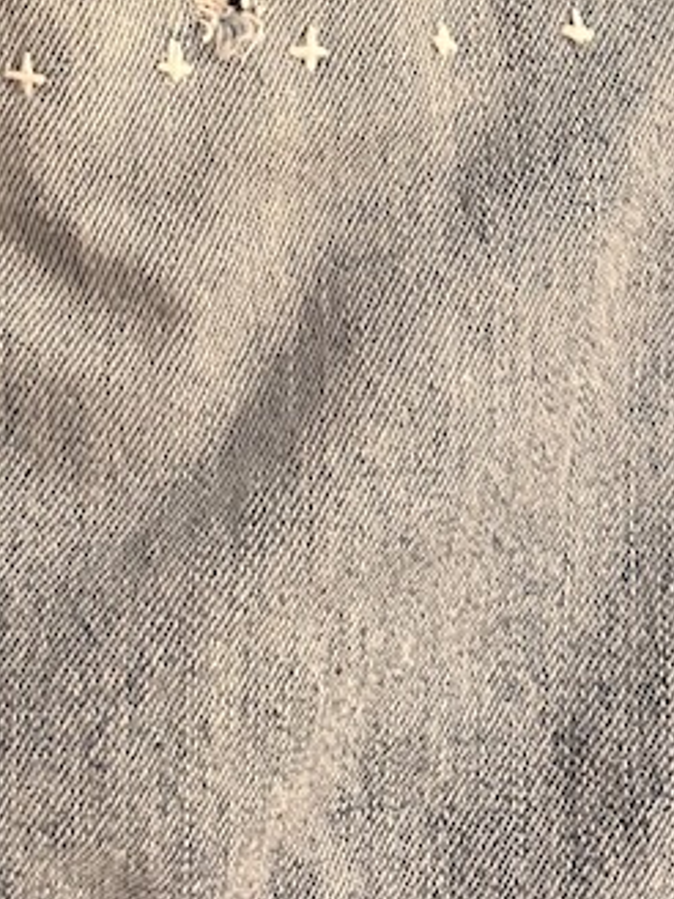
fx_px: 2025
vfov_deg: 21.5
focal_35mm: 78
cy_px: -399
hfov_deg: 18.8
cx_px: 170
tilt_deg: -82.3
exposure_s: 1/60
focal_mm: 6.86
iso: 800
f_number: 1.78
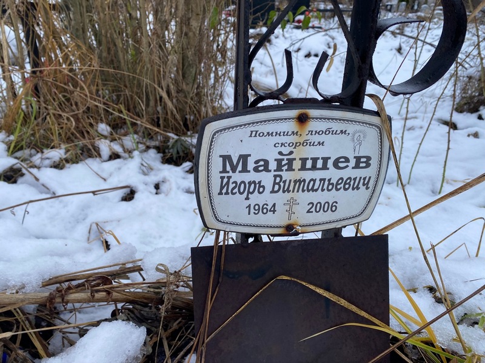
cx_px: 242
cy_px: 182
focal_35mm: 26
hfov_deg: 67.3
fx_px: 364
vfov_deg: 53.1
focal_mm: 4.25
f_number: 1.8
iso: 40
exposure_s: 1/122
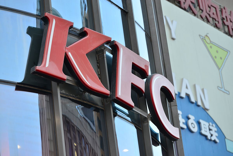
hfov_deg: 12.4
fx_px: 1068
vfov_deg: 8.3
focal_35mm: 165
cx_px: 116
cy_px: 78
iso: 500
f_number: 5
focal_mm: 165
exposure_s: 1/100
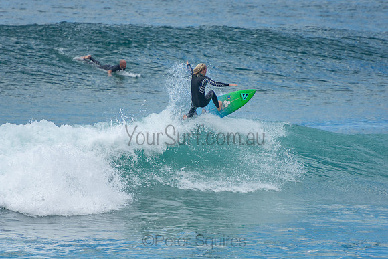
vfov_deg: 2.3
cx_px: 194
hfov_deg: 3.4
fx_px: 6468
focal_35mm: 600
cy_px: 130
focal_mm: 400
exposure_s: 1/1250
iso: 250
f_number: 5.6
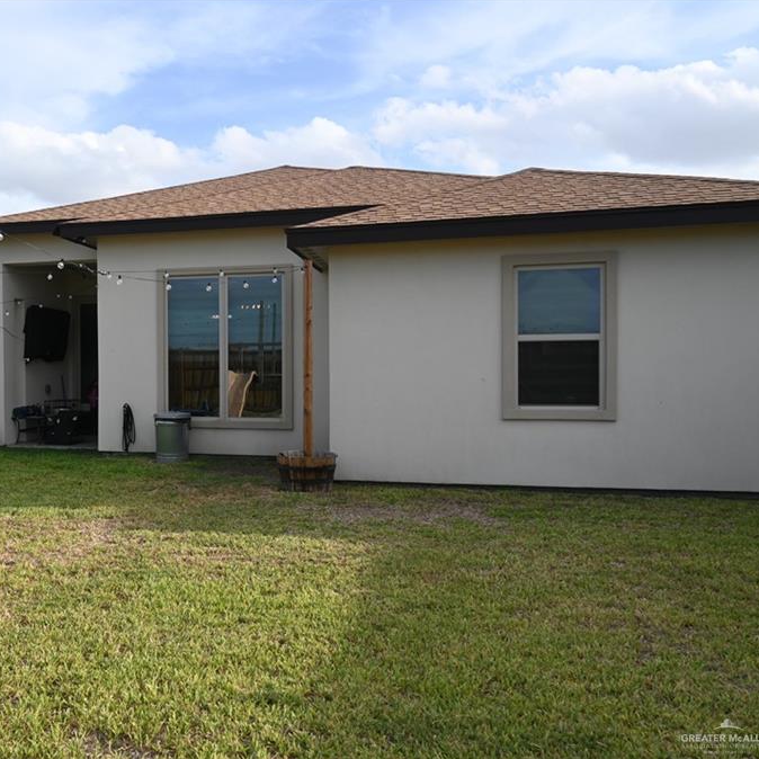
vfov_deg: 52.5
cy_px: 378
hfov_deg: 50.7
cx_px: 207
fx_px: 769
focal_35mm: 31
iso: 100
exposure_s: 1/250
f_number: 5.6
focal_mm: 16
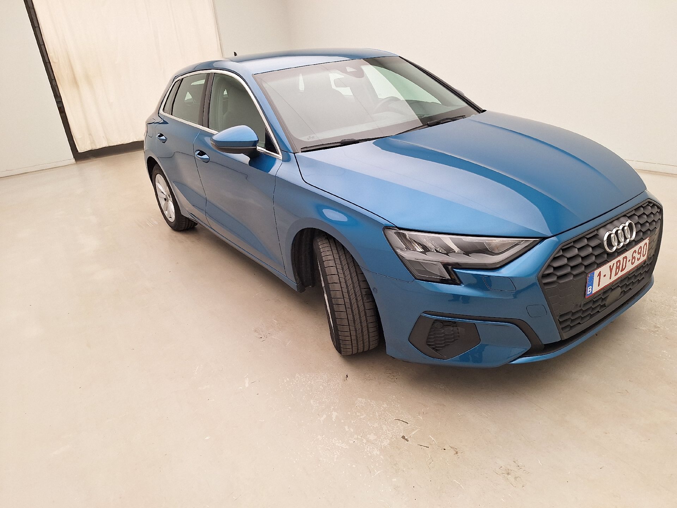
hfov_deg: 73.9
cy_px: 254
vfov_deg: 58.9
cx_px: 338
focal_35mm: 23
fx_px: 450
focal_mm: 5.54
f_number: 1.8
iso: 50
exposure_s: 1/100
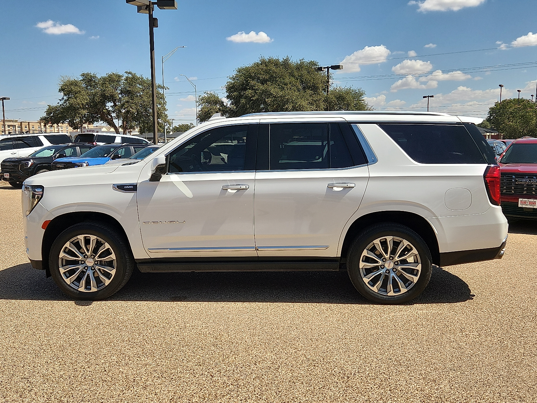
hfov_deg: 73.9
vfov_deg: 58.9
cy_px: 202
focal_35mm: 23
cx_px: 268
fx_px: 357
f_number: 1.8
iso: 50
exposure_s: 1/2000
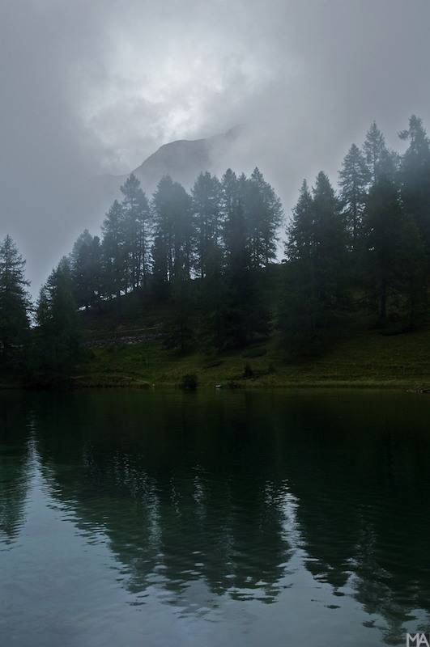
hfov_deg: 29.8
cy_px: 324
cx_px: 215
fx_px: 809
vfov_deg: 43.7
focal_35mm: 45
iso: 400
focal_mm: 30
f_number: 8
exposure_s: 1/50
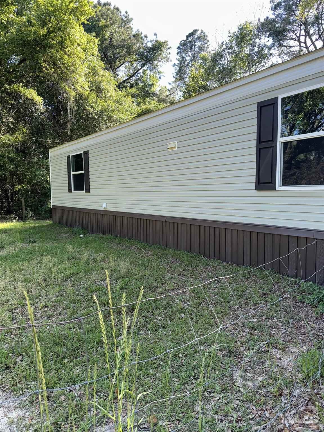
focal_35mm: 24
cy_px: 216
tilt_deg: -5.4
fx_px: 300
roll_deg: +1.4
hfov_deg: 56.8
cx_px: 162
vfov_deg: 71.6
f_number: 1.78
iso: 80
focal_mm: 6.76
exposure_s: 1/527
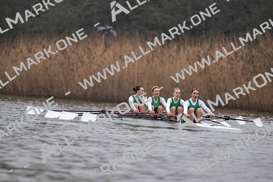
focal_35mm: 400
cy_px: 91
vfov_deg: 3.4
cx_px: 136
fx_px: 3034
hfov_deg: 5.2
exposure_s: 1/1600
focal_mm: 400
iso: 5000
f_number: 4.5
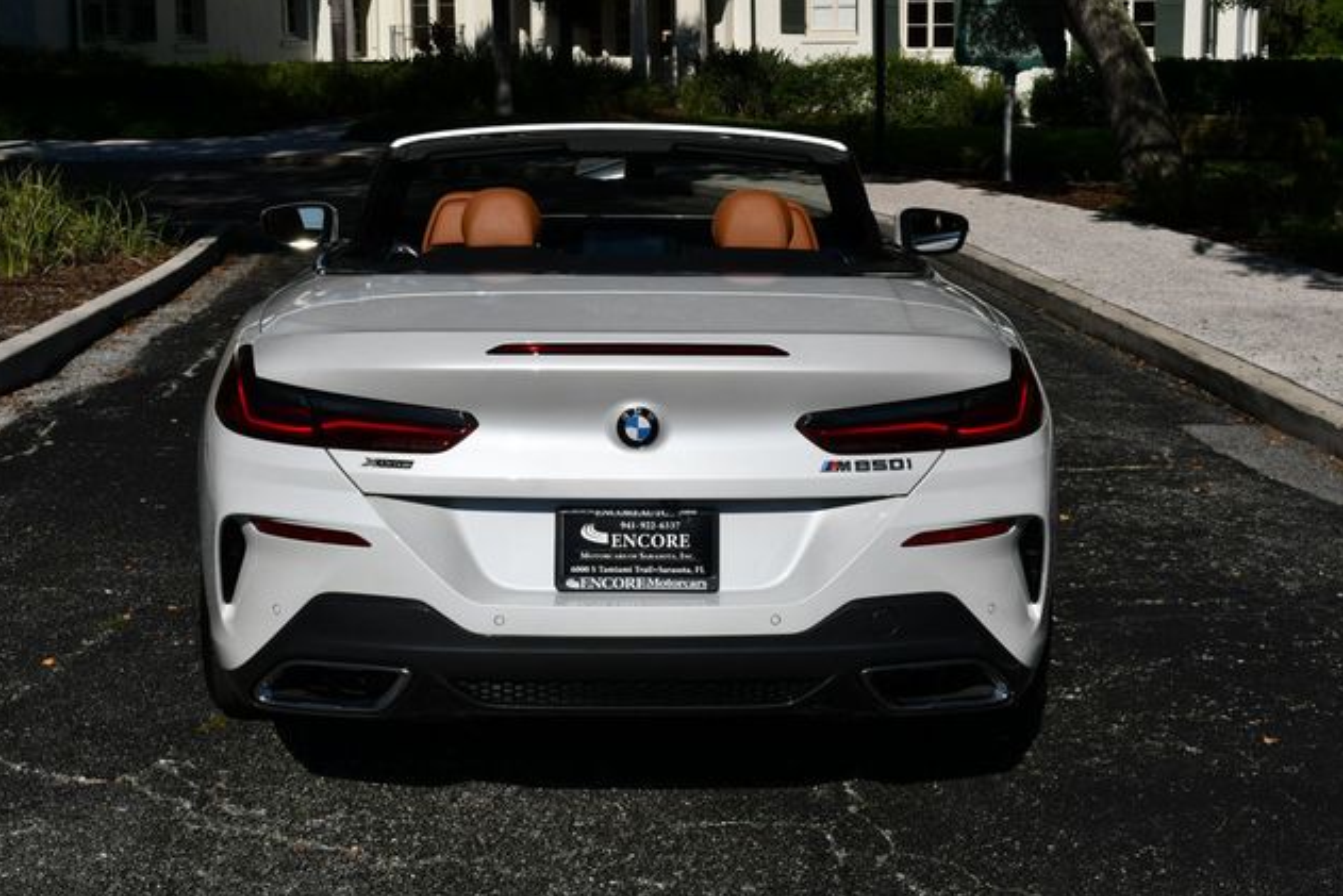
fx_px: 2425
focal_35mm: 65
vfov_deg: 20.9
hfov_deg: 31.0
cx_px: 668
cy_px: 449
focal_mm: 32
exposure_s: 1/500
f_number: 11
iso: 100
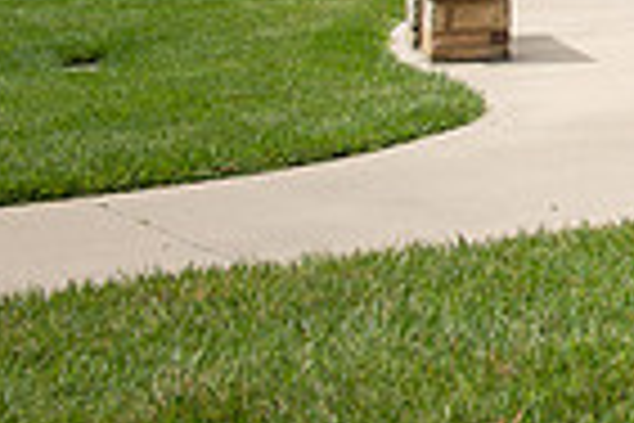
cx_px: 1102
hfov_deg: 13.3
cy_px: -268
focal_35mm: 140
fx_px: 2465
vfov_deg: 9.4
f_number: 6.3
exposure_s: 1/320
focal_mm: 34
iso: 100
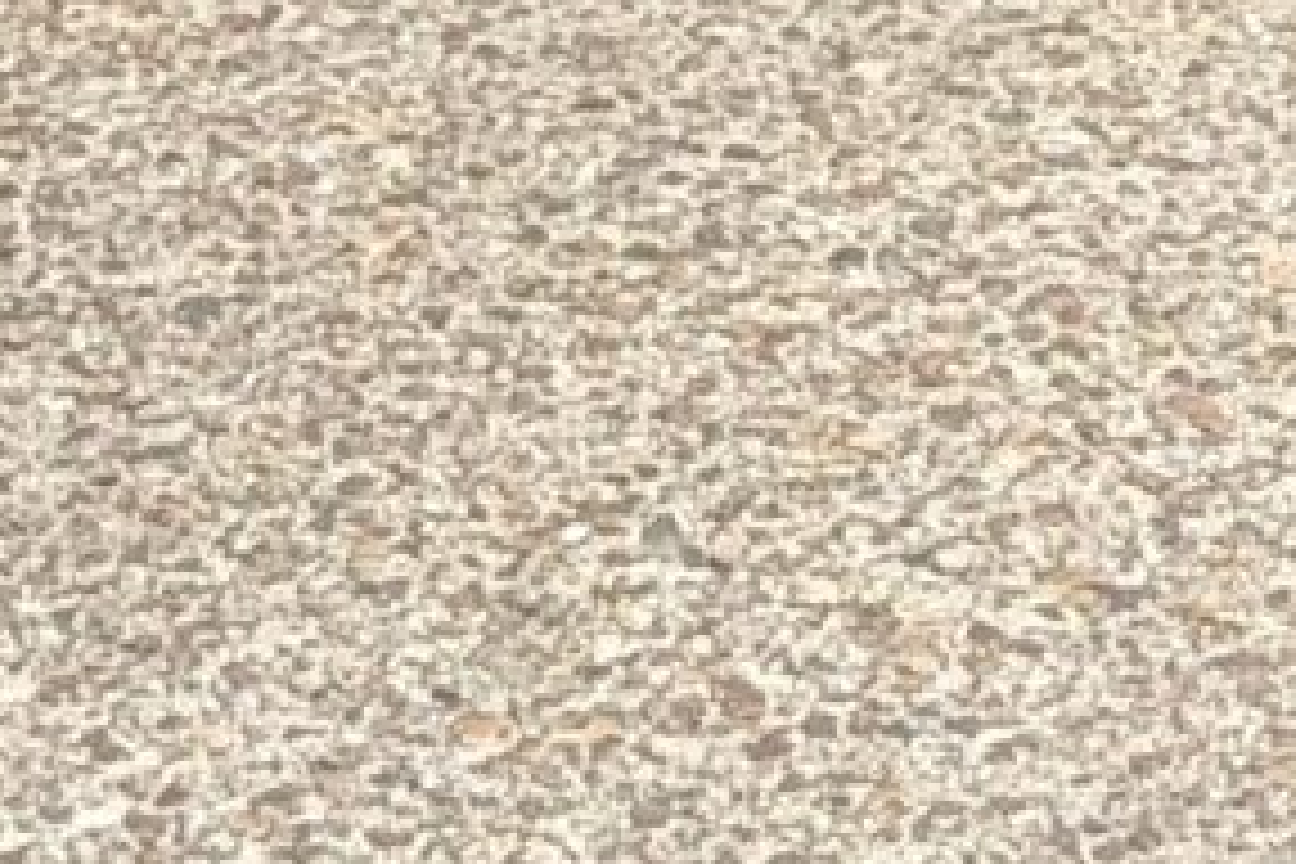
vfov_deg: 3.9
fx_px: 11987
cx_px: 2344
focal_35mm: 333
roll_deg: -2.1
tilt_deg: -5.7
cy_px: -2286
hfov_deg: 6.1
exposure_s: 1/1795
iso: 100
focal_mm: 6.76
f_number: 1.78
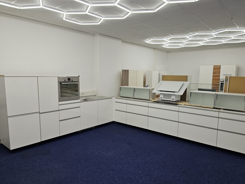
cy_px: 98
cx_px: 132
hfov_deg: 69.3
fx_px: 177
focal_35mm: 25
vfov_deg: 54.8
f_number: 1.7
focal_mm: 6.3
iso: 32
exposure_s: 1/100
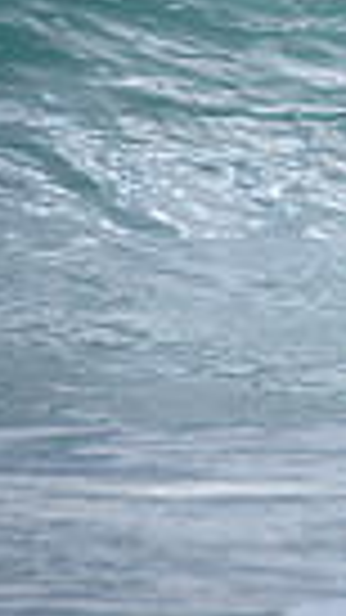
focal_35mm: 2726
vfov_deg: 0.8
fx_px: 44489
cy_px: 13
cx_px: 986
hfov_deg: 0.4
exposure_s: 1/2000
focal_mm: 500
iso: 800
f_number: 7.1
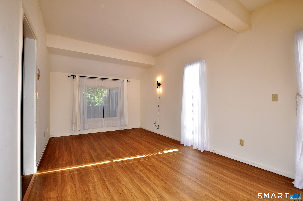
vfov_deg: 77.2
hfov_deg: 100.5
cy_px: 100
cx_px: 152
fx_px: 126
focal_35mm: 15
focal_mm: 10
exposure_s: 1/125
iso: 200
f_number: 6.3
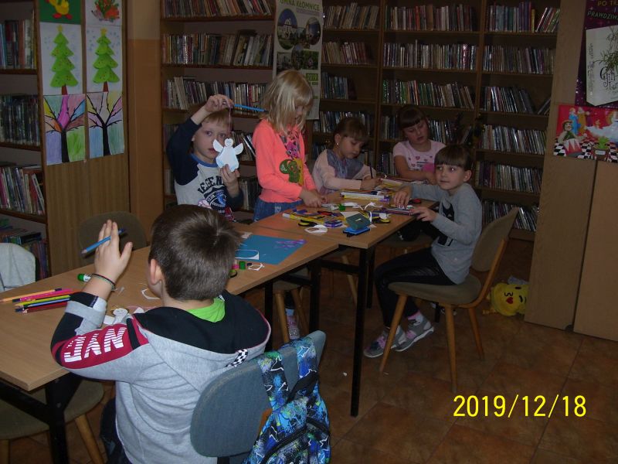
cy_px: 232
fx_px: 643
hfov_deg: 51.4
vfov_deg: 39.7
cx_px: 309
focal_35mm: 36
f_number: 2.7
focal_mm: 6
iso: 80
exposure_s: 1/60
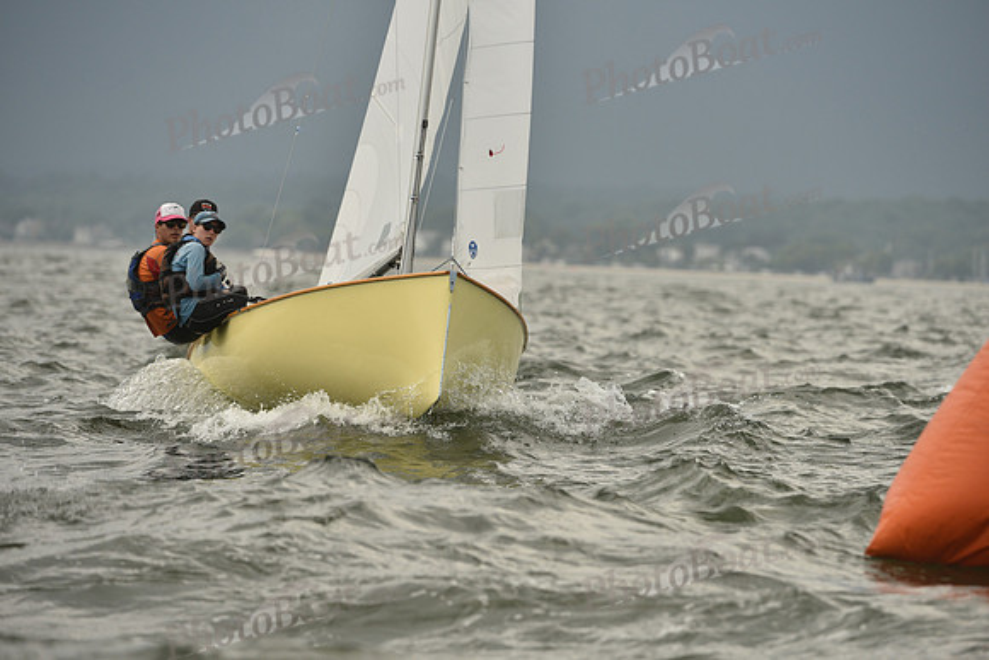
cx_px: 494
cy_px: 330
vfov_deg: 4.2
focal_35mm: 330
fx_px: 9068
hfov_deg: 6.2
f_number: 6.3
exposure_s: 1/1600
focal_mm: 330
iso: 320
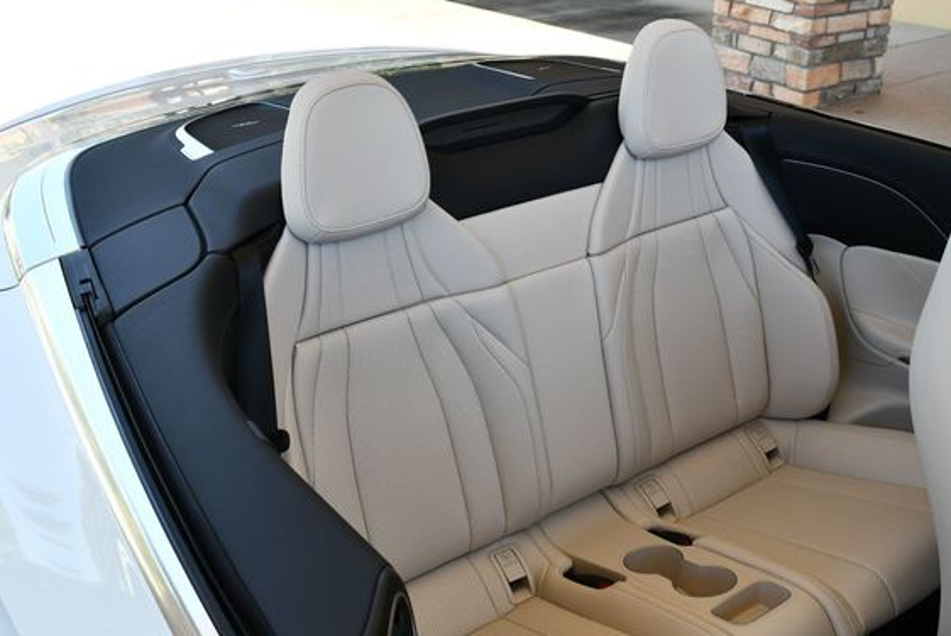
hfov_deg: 47.3
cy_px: 323
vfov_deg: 32.7
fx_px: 1084
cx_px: 523
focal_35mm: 41
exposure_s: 1/250
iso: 320
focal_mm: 18
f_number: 5.6
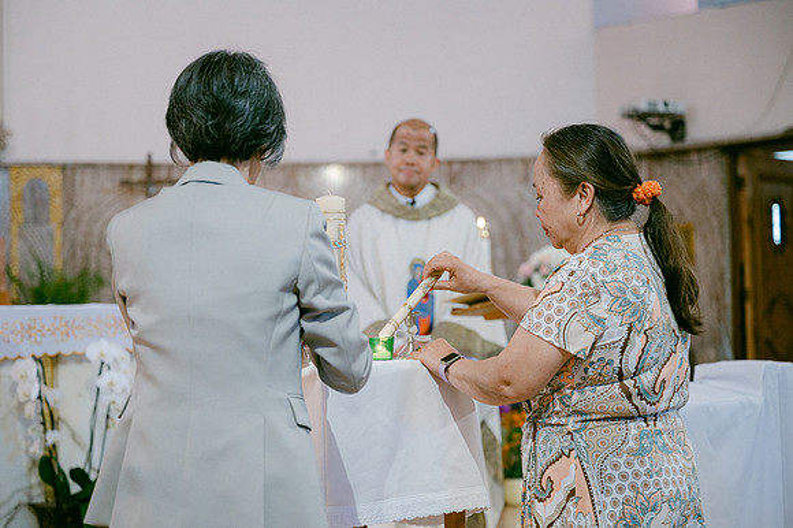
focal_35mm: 74
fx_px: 1622
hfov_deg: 27.5
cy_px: 264
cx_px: 396
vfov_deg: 18.5
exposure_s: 1/125
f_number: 2.8
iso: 560
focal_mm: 70
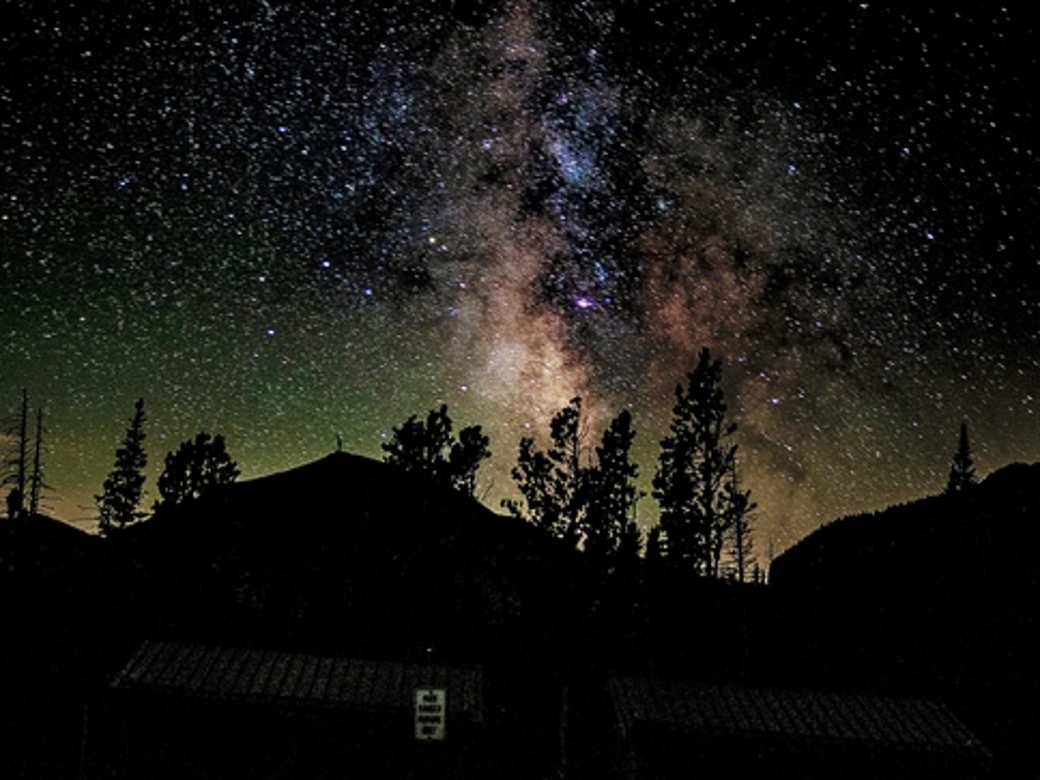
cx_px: 479
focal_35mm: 40
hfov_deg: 46.8
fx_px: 1202
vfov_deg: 36.0
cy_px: 385
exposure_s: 38
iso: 800
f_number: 1.4
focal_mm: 24
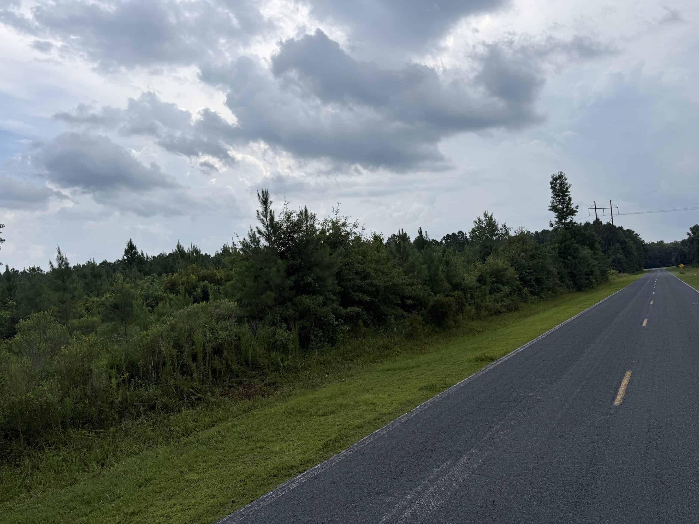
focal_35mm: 24
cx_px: 350
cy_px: 262
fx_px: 485
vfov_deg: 56.8
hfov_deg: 71.6
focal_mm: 6.76
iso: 80
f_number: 1.78
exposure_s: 1/4167
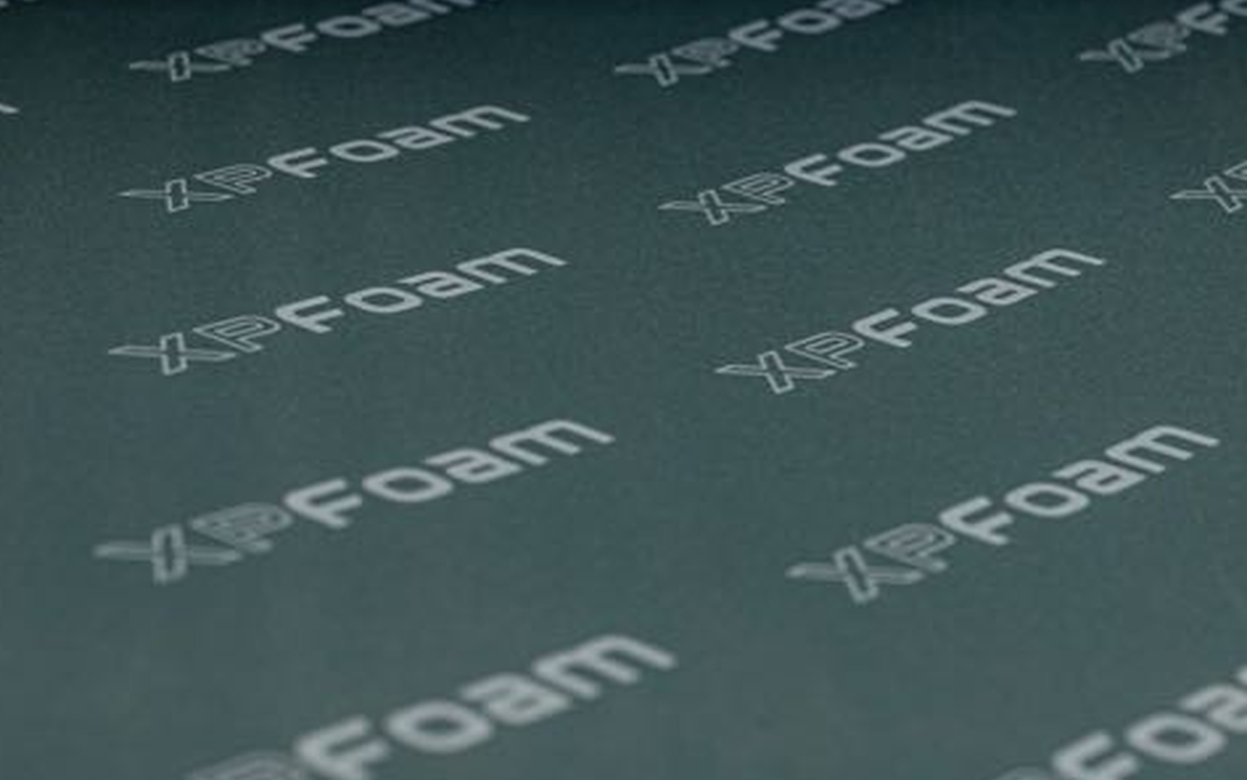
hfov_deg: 19.3
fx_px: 3670
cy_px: 153
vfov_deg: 12.1
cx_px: 692
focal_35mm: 108
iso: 1000
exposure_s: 1/200
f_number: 4
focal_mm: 50
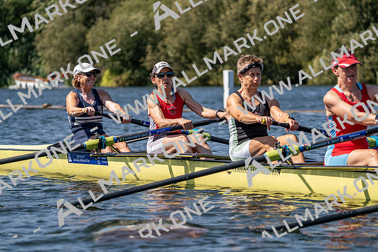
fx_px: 2100
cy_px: 126
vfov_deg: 6.9
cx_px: 189
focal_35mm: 200
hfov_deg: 10.3
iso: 250
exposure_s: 1/2000
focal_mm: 200
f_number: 5.6
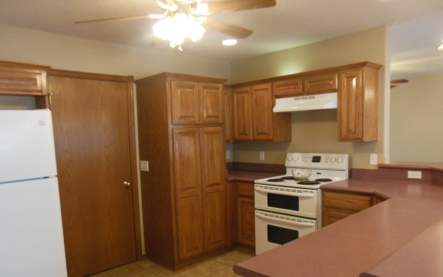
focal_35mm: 27
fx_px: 326
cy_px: 166
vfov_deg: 45.8
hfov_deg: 68.4
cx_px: 219
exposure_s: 1/40
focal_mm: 4.5
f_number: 3.2
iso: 400
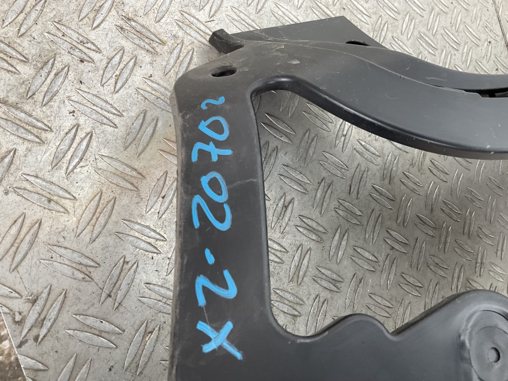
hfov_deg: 61.7
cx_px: 254
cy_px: 190
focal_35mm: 29
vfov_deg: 48.2
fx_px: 426
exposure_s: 1/120
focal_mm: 3
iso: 50
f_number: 1.8
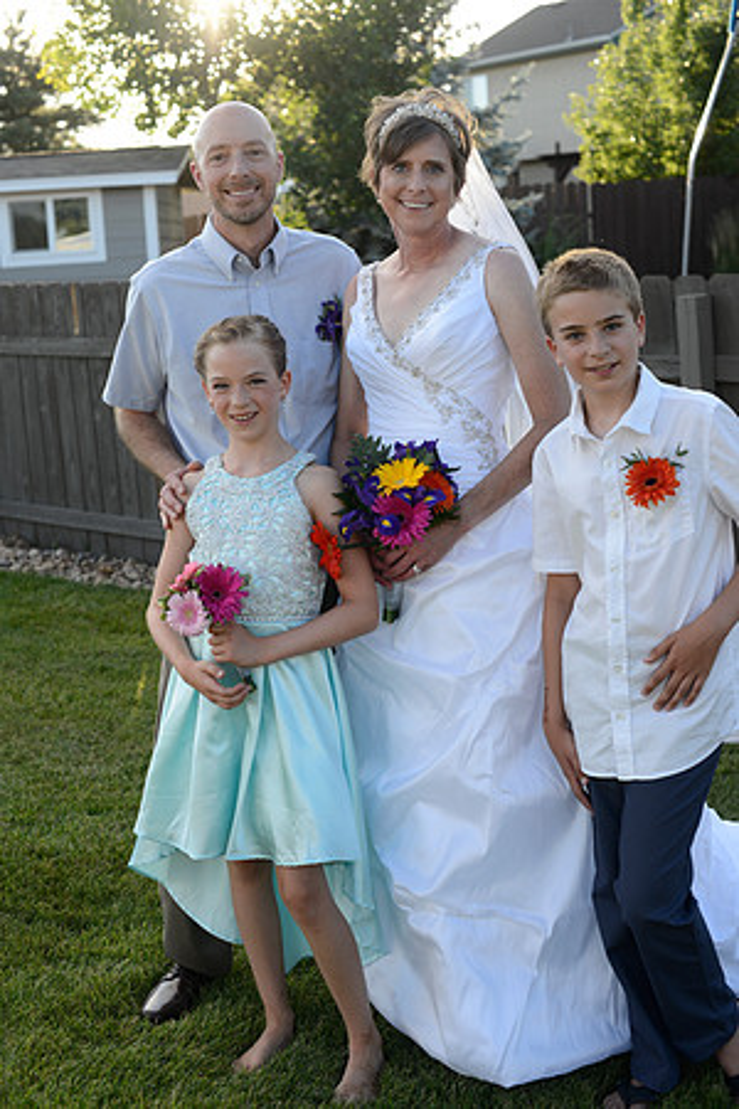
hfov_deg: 27.0
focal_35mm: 50
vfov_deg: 39.6
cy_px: 554
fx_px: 1539
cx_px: 370
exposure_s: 1/400
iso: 400
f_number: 4.5
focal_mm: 50
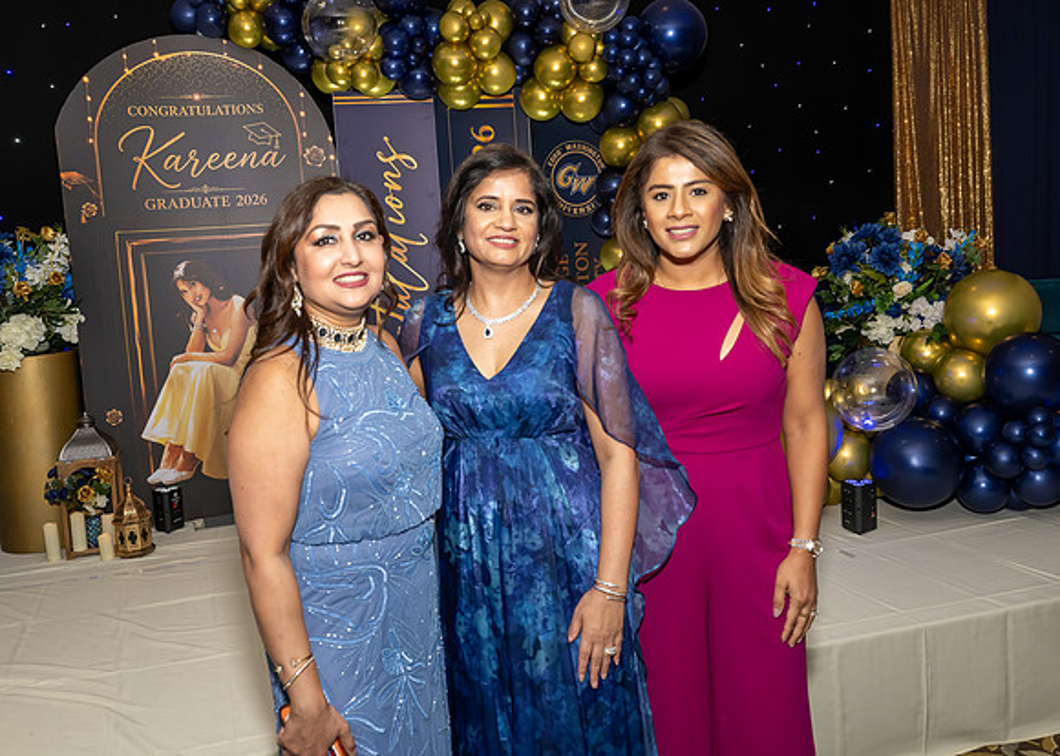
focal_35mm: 33
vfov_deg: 41.3
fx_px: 1002
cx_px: 505
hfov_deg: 55.7
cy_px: 351
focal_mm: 27
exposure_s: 1/250
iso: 800
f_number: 8
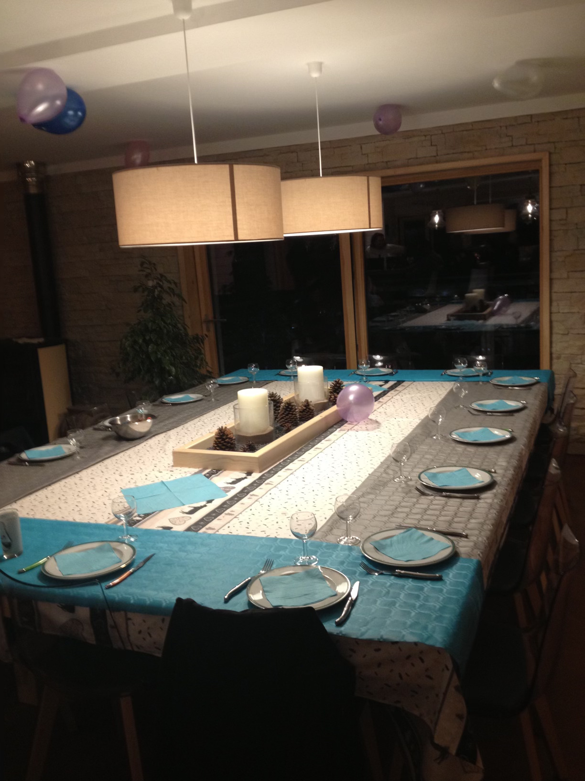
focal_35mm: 35
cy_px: 390
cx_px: 292
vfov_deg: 52.6
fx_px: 789
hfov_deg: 40.7
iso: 125
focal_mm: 4.28
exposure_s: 1/20
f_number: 2.4
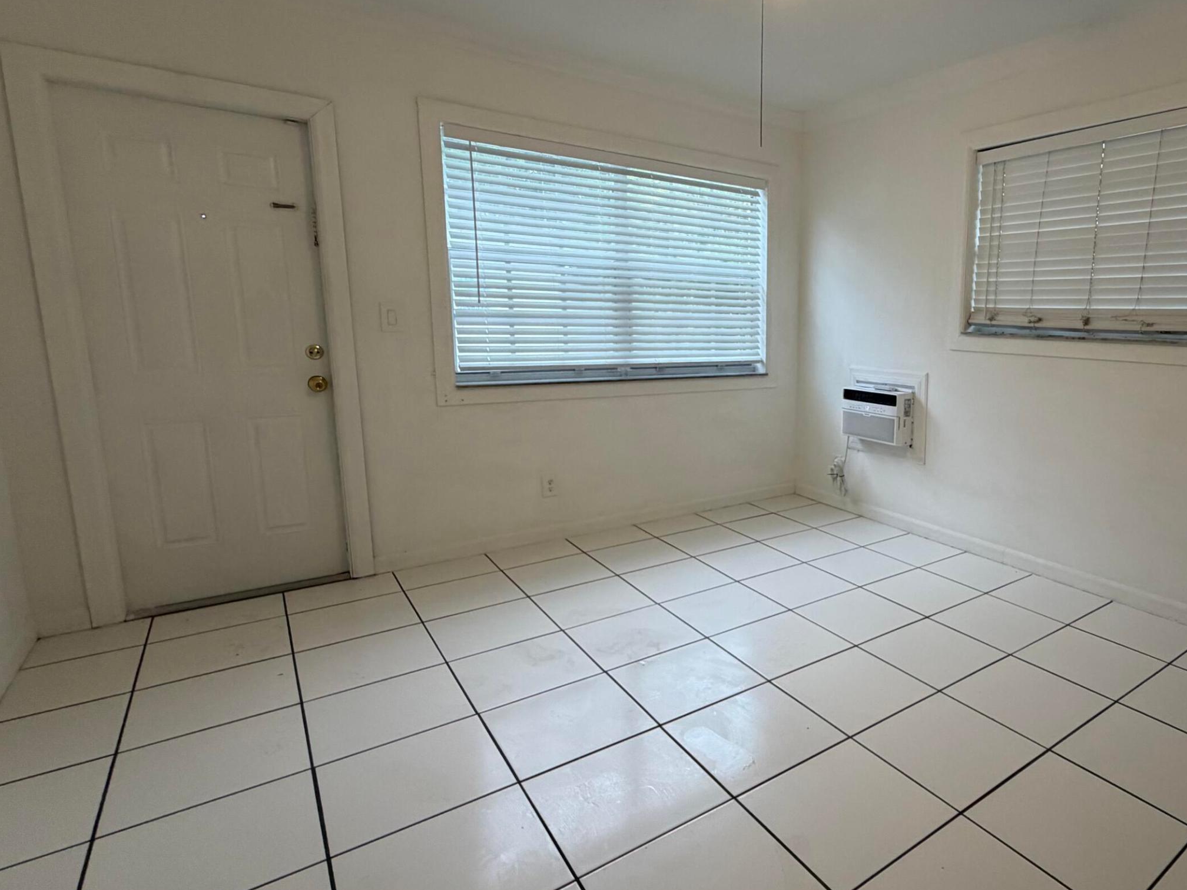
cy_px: 432
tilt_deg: -7.6
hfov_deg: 78.0
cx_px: 827
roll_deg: -0.9
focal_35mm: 20
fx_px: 686
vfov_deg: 66.0
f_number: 2.2
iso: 200
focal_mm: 2.22
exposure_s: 1/120
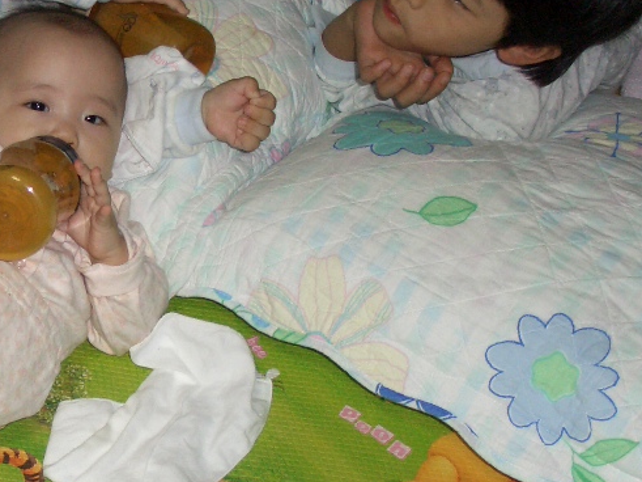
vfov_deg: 17.1
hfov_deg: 22.2
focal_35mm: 86
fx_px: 1595
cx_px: 56
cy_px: 286
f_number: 2.8
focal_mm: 7.1
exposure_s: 1/60
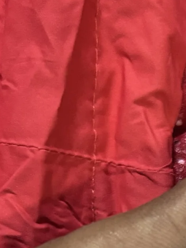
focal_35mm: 107
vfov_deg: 17.6
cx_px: 254
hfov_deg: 13.3
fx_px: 766
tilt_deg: -71.9
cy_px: 291
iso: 250
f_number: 1.5
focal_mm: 5.7
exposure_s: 1/50
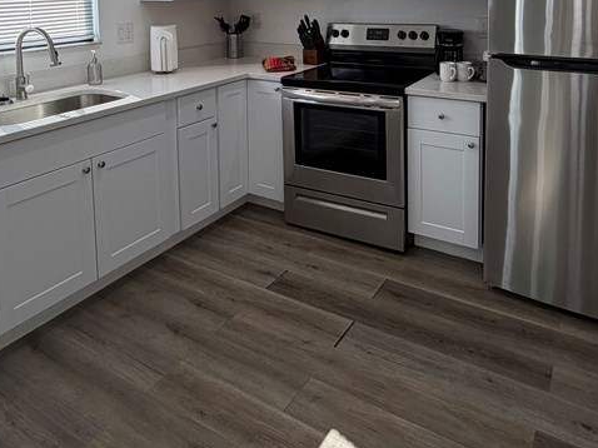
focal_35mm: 30
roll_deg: +1.0
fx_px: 518
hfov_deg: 60.0
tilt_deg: -5.8
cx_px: 304
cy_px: 30
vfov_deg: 42.2
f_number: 2.2
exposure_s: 1/120
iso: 80
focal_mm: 2.22
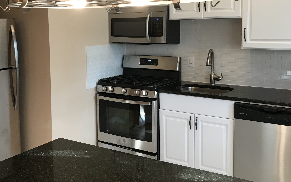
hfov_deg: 45.6
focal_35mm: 43
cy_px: 55
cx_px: 99
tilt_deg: -4.8
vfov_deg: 29.6
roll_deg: +0.5
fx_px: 341
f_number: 1.8
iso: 25
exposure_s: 1/30
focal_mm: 3.99
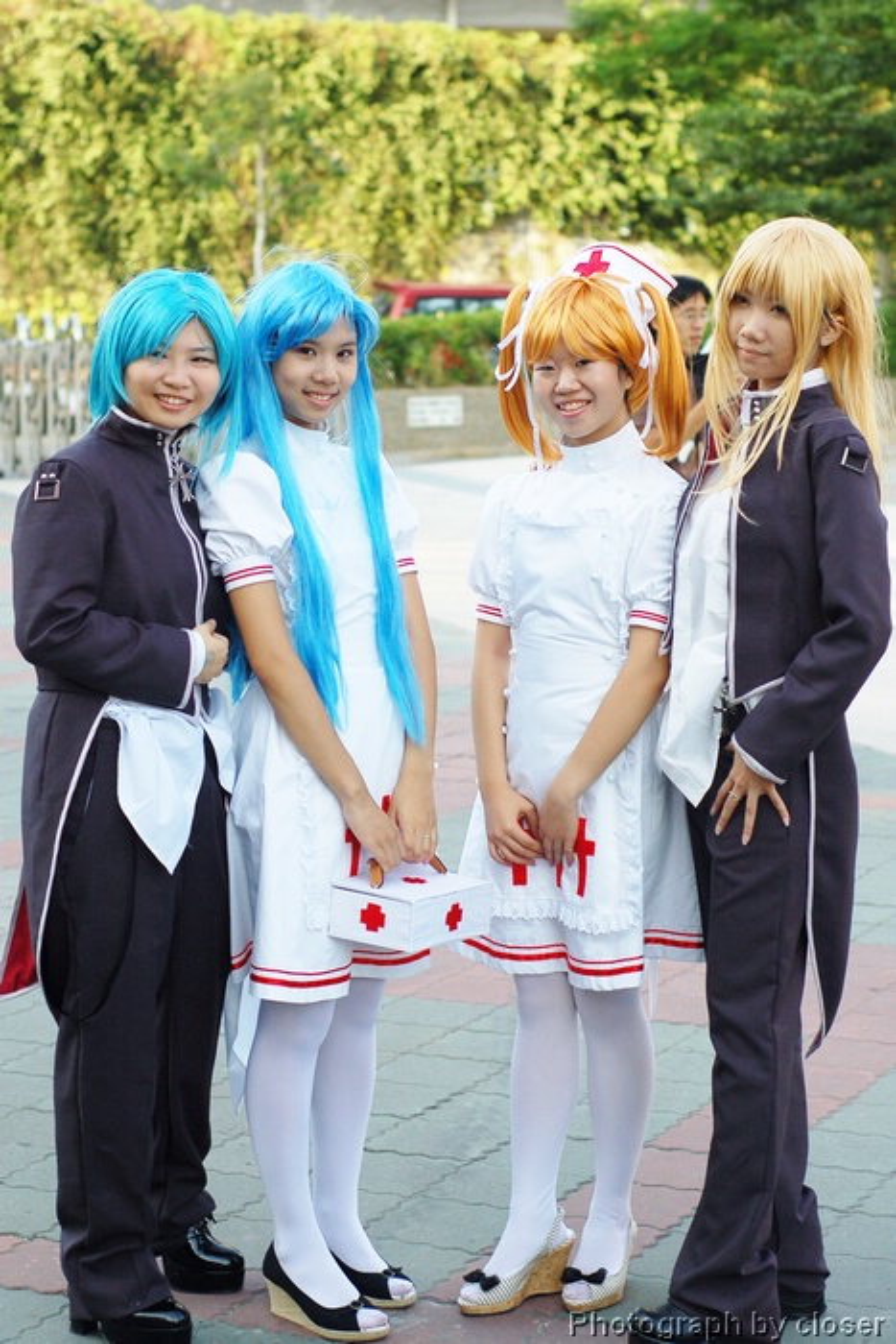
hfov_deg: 18.2
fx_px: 2798
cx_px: 448
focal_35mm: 75
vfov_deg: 27.0
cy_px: 672
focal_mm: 50
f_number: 3.2
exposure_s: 1/640
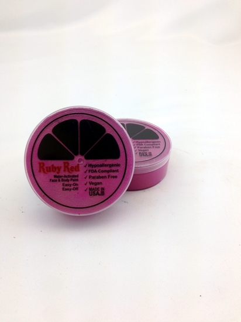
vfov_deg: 55.4
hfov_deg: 42.9
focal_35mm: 33
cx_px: 120
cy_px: 161
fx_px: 307
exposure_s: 1/153
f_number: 2.4
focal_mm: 4.12
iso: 50
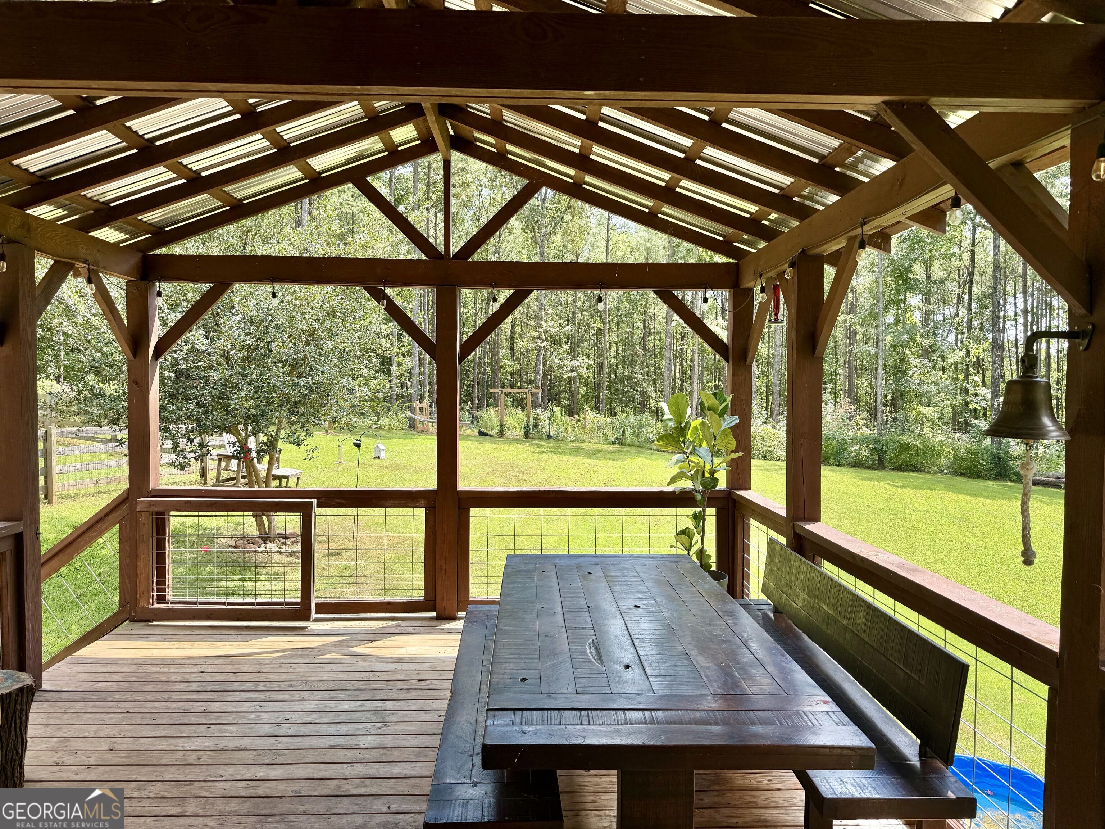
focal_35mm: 24
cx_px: 552
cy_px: 414
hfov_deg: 71.6
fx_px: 766
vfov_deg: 56.8
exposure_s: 1/909
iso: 80
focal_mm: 6.76
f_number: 1.78
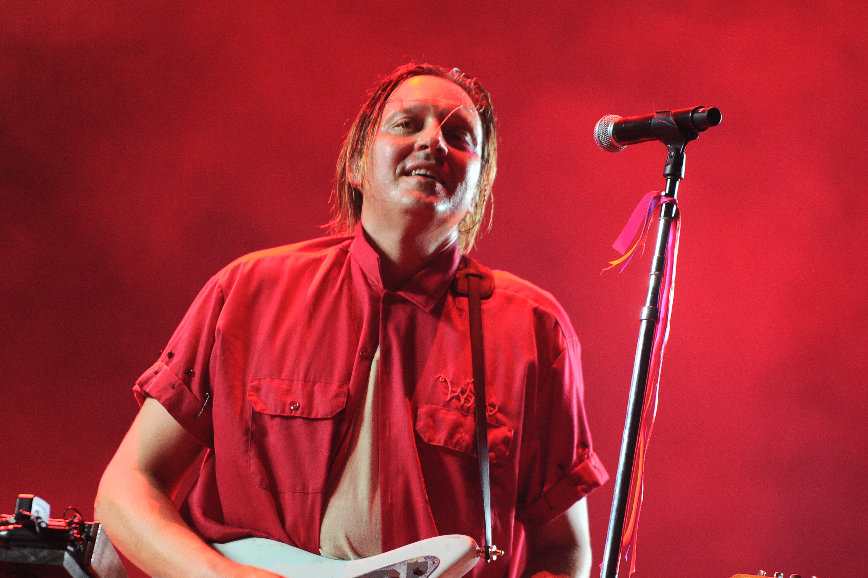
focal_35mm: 269
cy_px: 370
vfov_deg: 5.1
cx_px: 581
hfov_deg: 7.7
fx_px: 6482
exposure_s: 1/320
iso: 3200
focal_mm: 200
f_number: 2.8
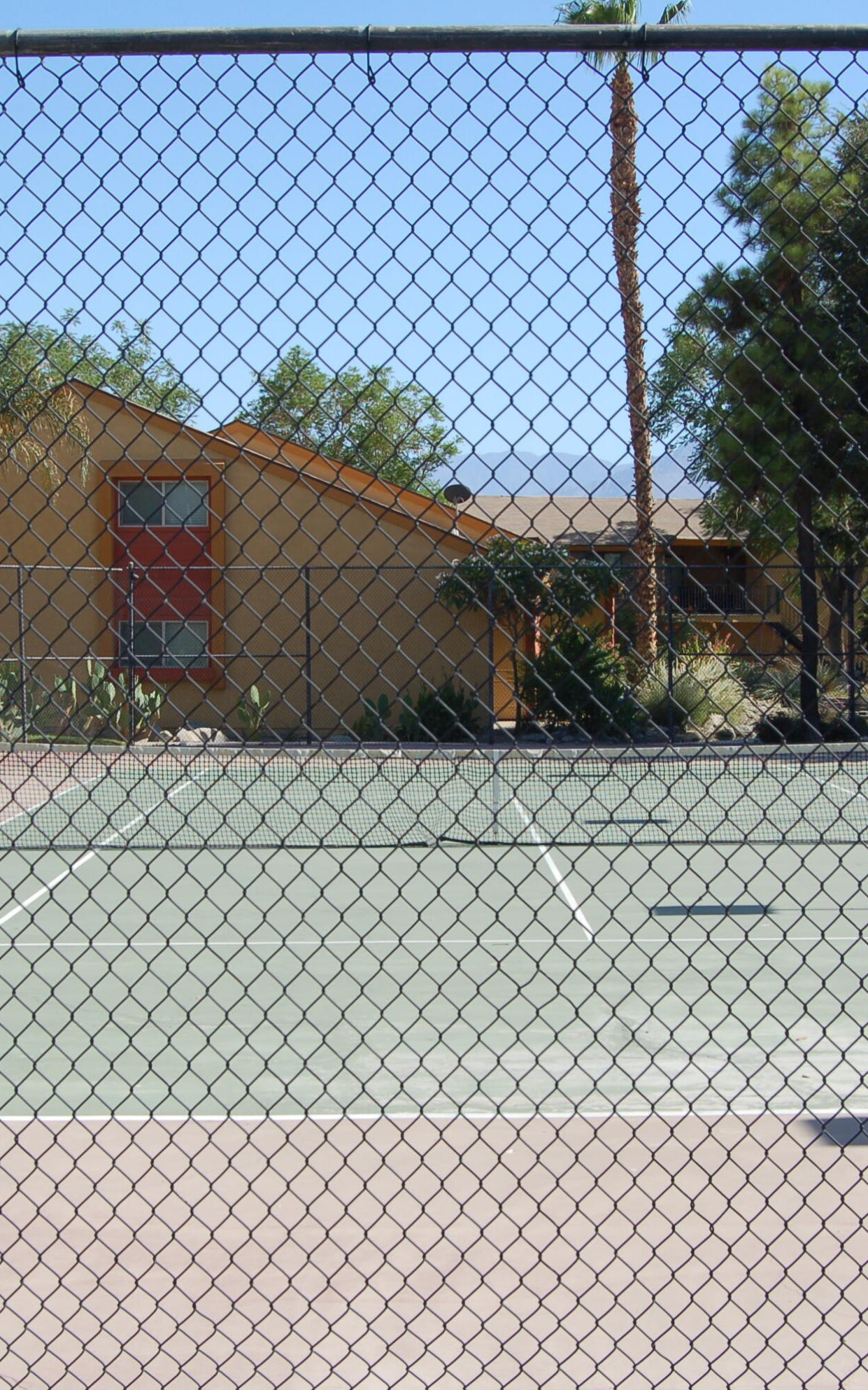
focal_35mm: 60
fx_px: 2271
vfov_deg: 34.0
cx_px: 415
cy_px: 693
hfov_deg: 21.6
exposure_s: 1/250
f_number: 8
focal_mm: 26
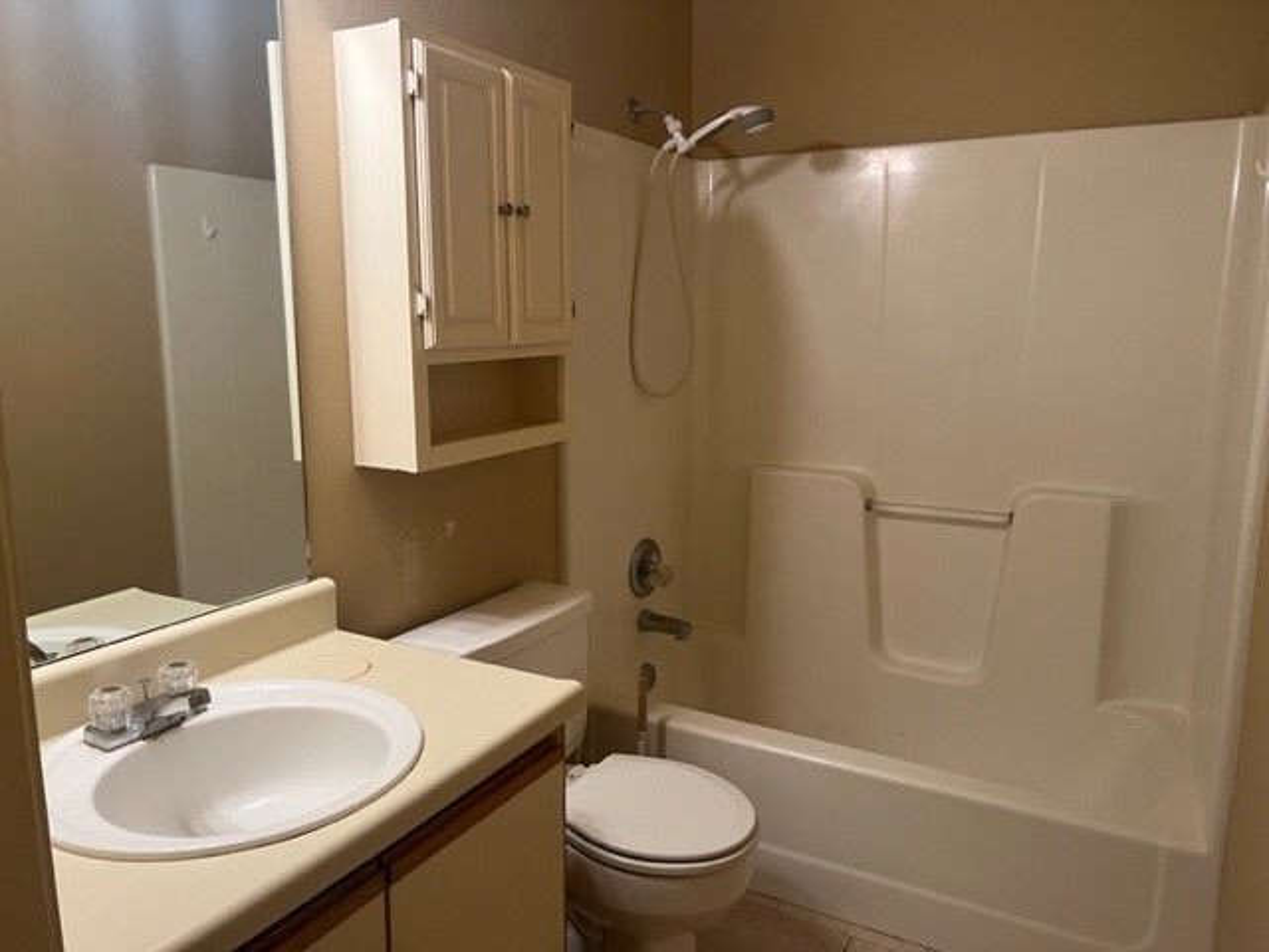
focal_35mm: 26
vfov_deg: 53.1
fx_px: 953
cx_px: 634
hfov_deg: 67.3
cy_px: 476
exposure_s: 1/60
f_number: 1.5
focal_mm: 5.7
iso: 100
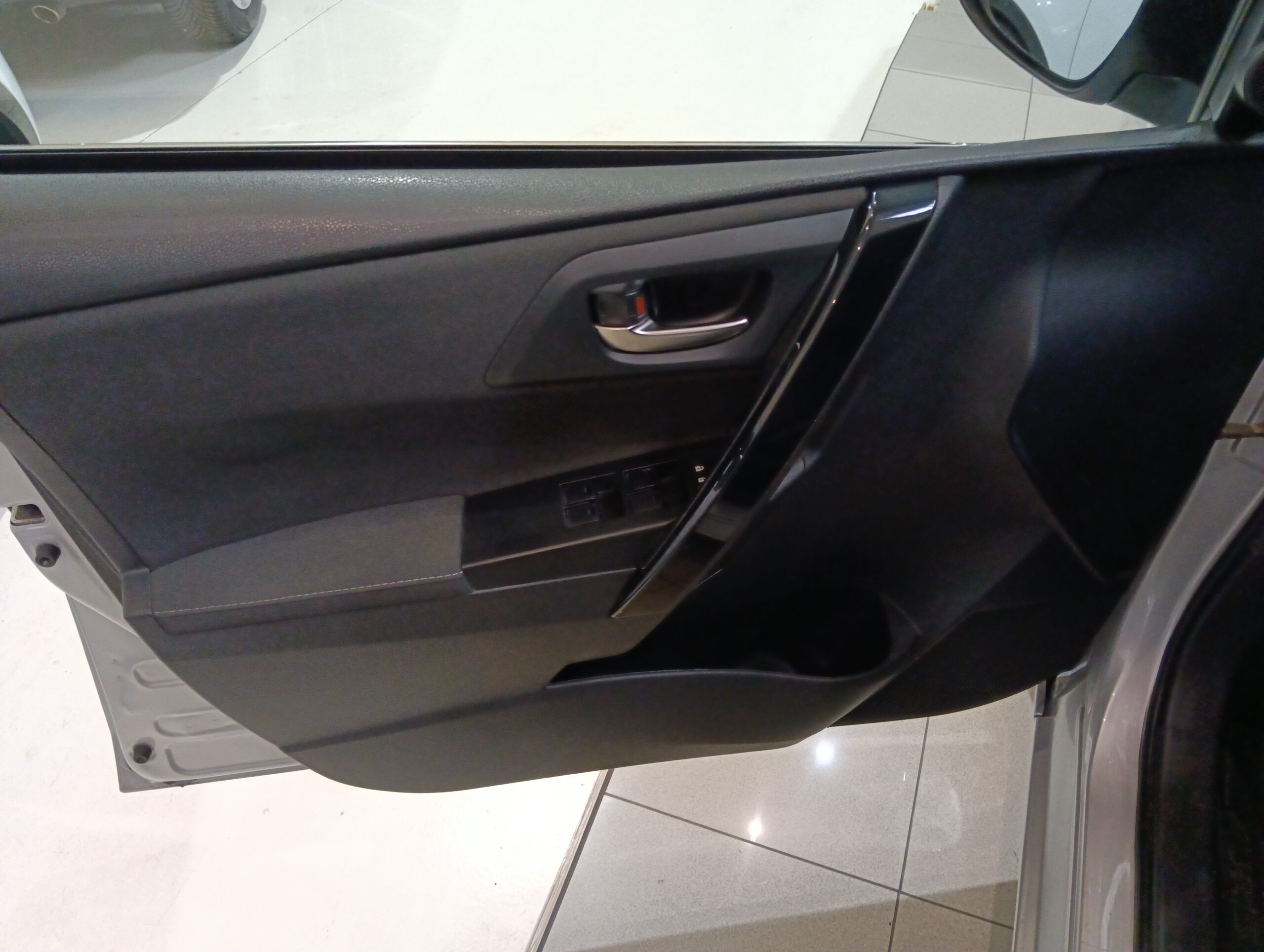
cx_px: 632
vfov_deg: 51.5
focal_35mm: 27
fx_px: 987
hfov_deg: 65.2
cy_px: 476
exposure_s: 1/33.3
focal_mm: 3.98
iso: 500
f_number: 16
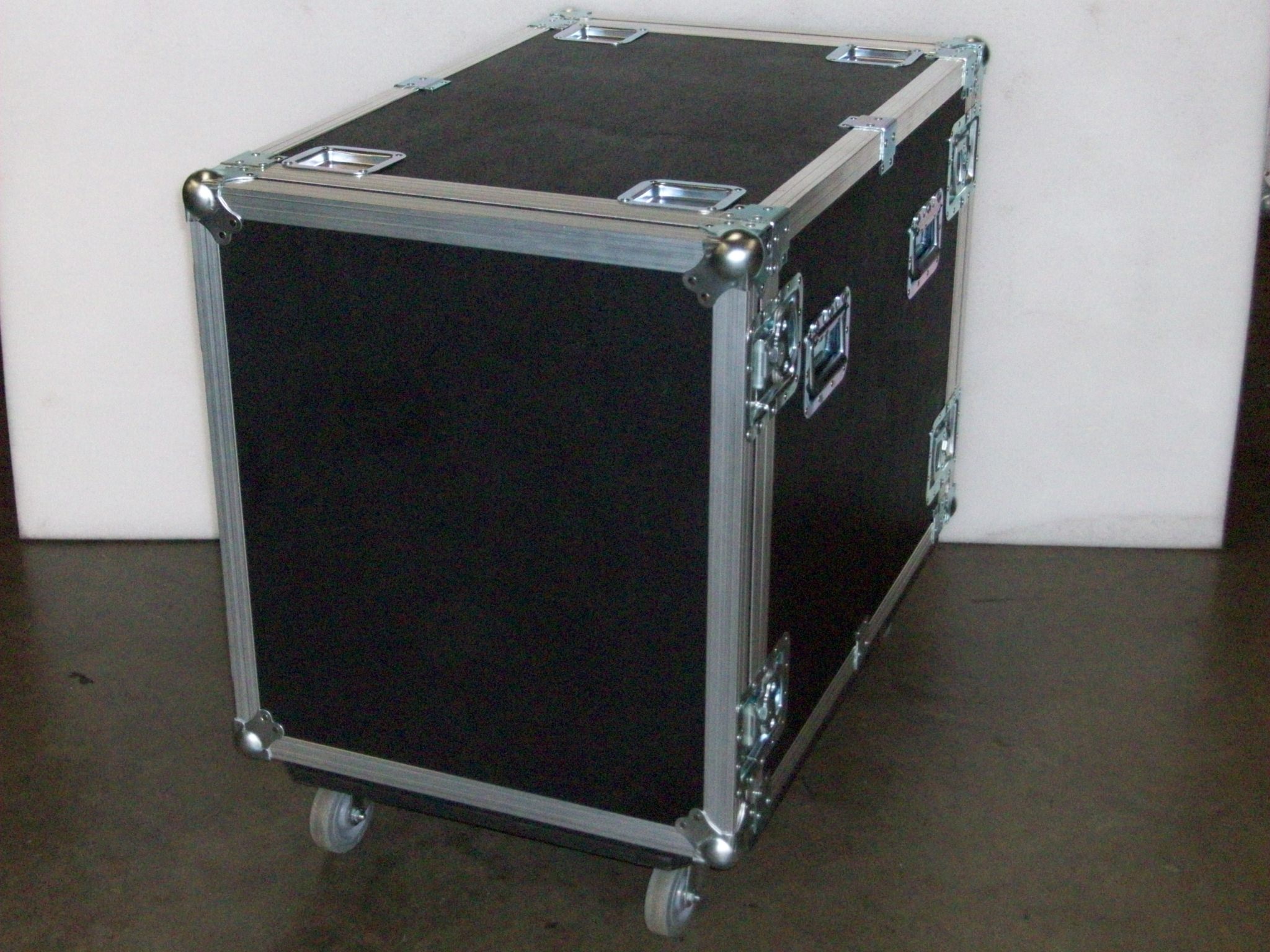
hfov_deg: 36.2
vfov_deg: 27.5
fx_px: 1944
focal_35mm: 53
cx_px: 635
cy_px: 476
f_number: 3.6
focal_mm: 8.8
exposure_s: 1/70.6
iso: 320
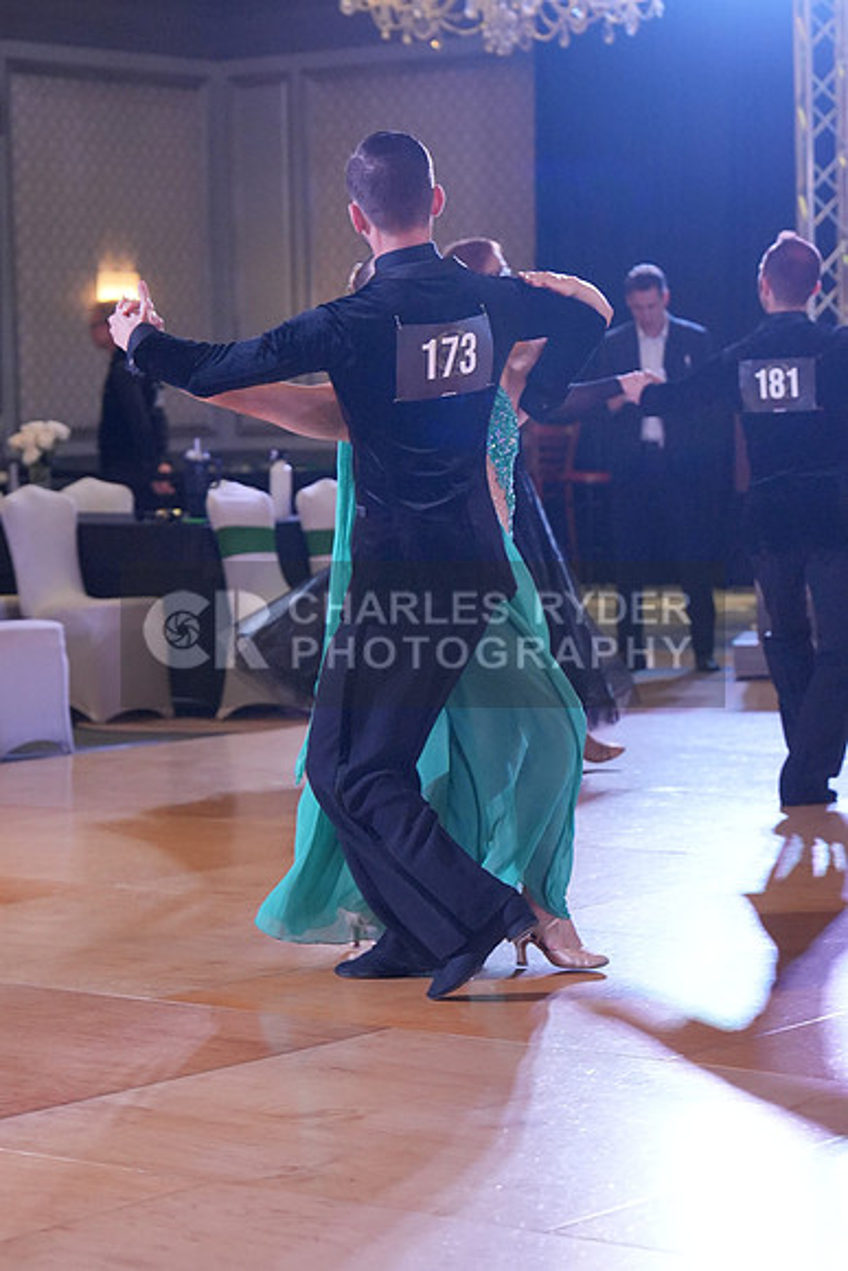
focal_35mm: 102
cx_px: 424
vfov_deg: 20.0
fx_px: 3602
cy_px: 636
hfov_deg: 13.4
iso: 3200
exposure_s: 1/400
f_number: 3.2
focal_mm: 68
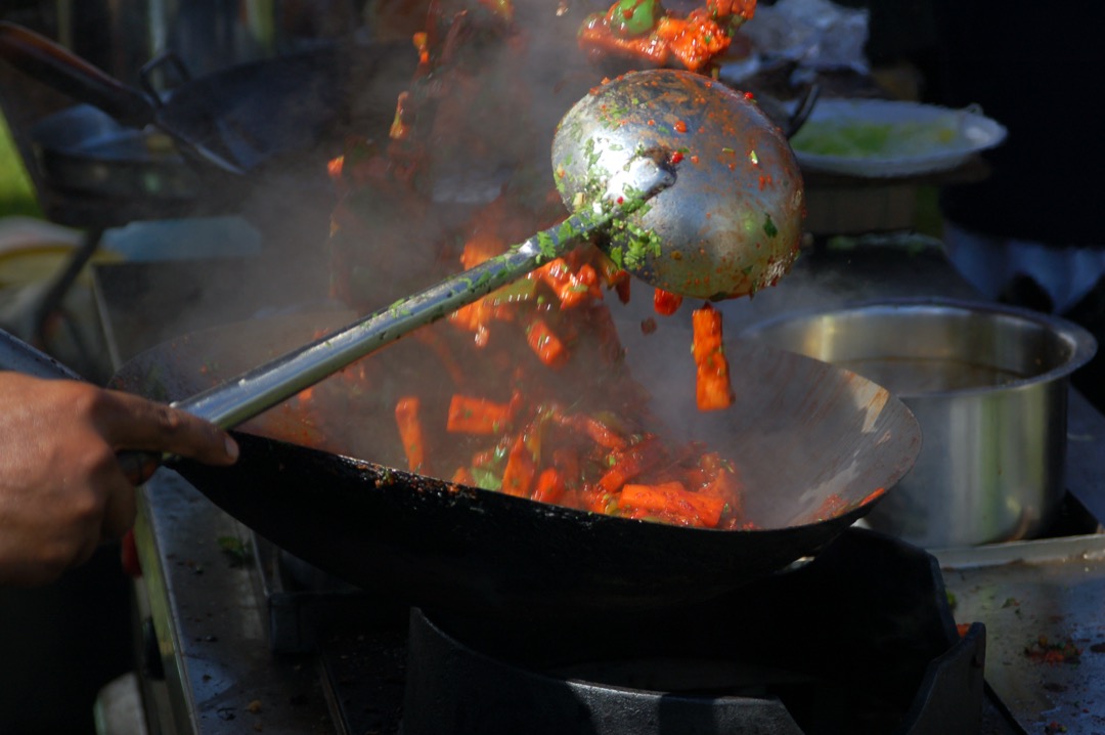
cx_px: 552
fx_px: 3910
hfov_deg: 16.1
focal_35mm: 128
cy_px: 368
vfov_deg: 10.7
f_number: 5.6
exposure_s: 1/500
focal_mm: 85
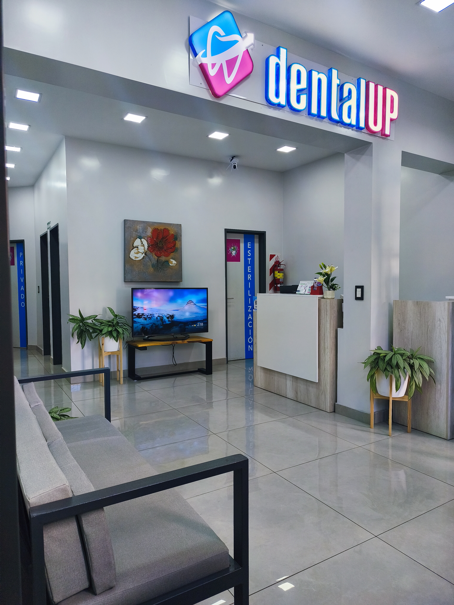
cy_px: 302
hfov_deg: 58.9
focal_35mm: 23
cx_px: 227
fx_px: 402
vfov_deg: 73.9
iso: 100
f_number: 1.65
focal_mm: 6.14
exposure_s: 1/99.9
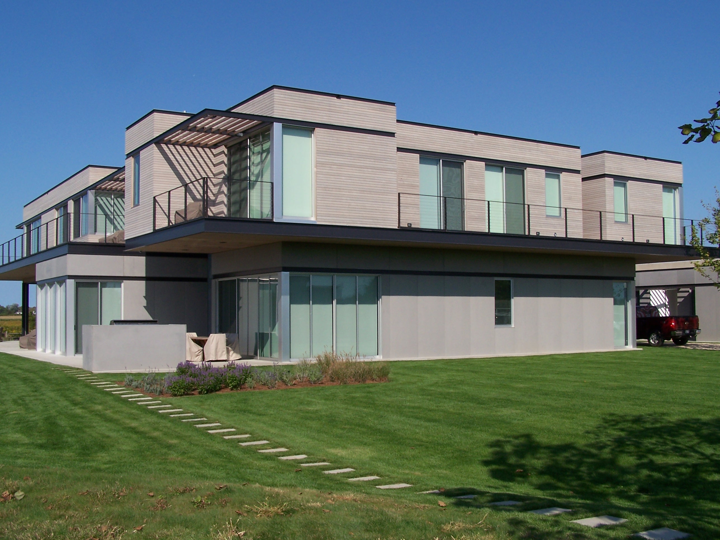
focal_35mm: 40
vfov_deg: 36.0
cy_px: 270
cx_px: 360
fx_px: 832
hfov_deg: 46.8
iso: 80
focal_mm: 6.7
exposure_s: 1/640
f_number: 5.6
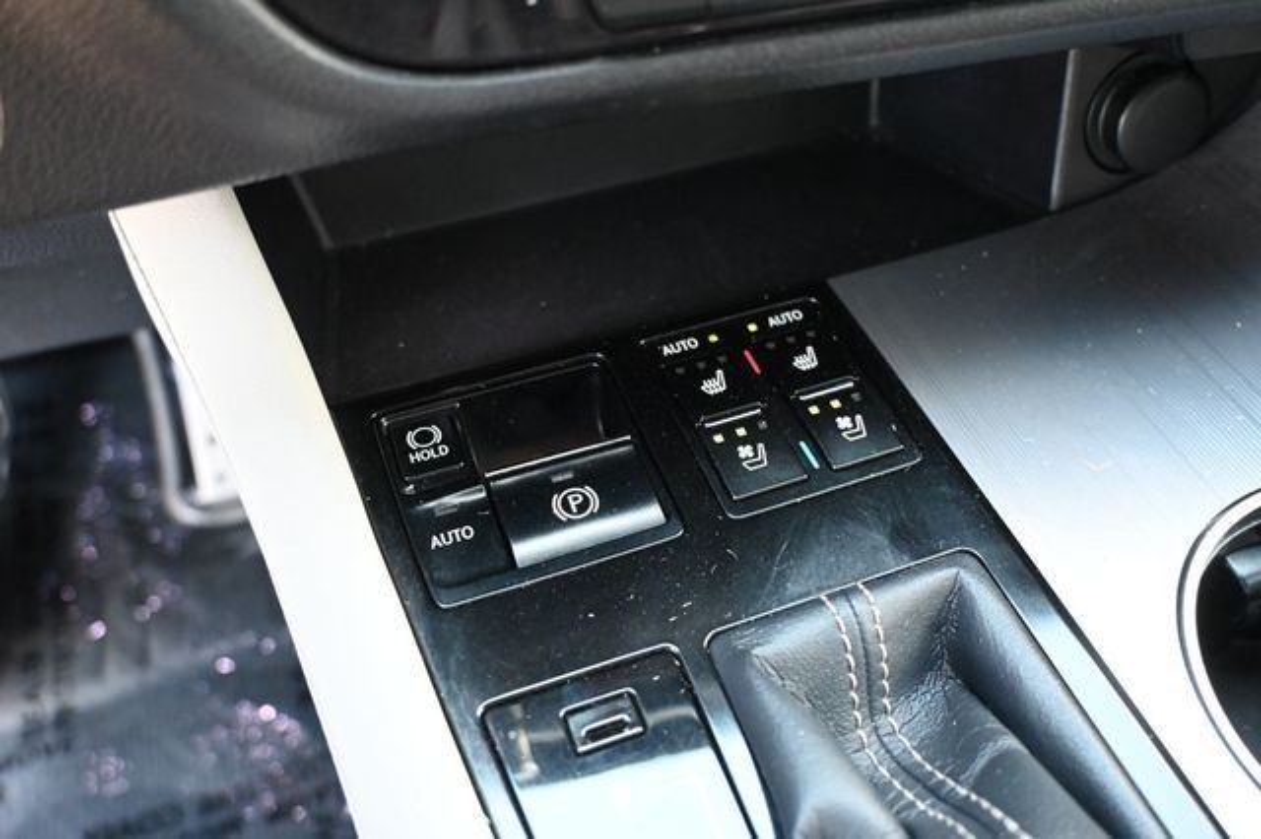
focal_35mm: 29
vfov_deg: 44.6
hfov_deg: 63.2
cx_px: 630
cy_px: 420
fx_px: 1024
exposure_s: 1/80
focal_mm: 19.5
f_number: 3.8
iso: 3200
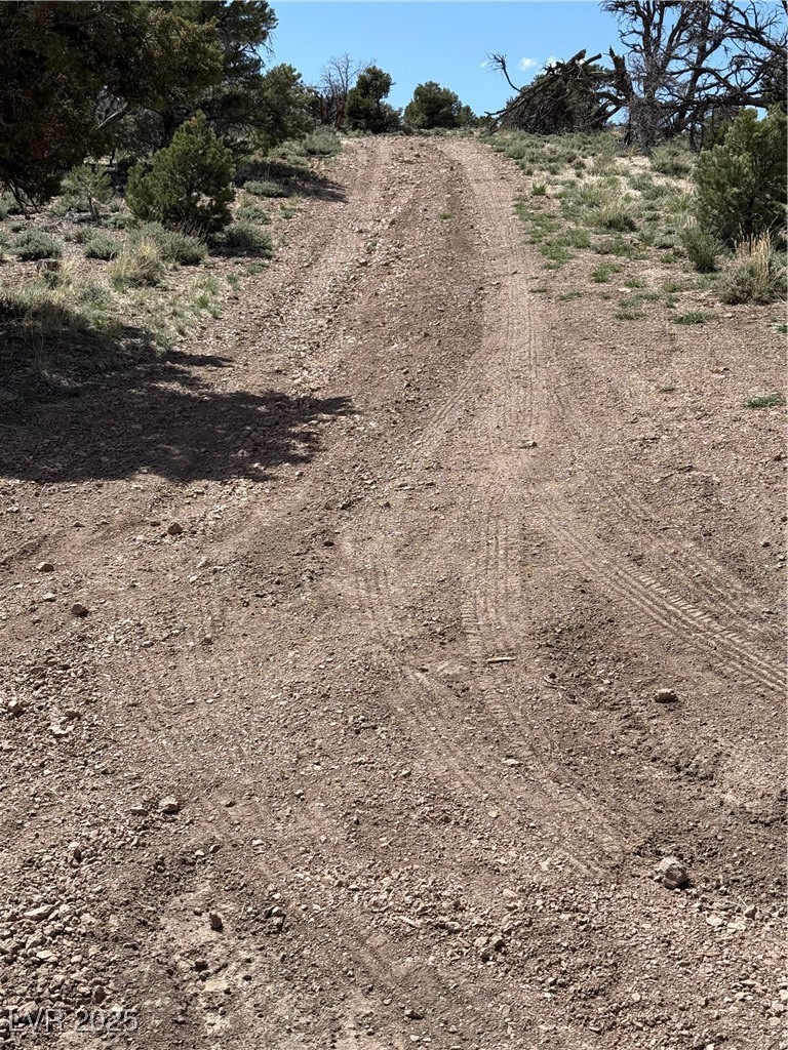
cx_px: 394
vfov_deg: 39.7
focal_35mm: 48
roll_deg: +2.1
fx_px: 1457
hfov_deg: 30.3
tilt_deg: -12.1
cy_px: 525
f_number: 1.78
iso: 64
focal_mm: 6.76
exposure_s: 1/4587
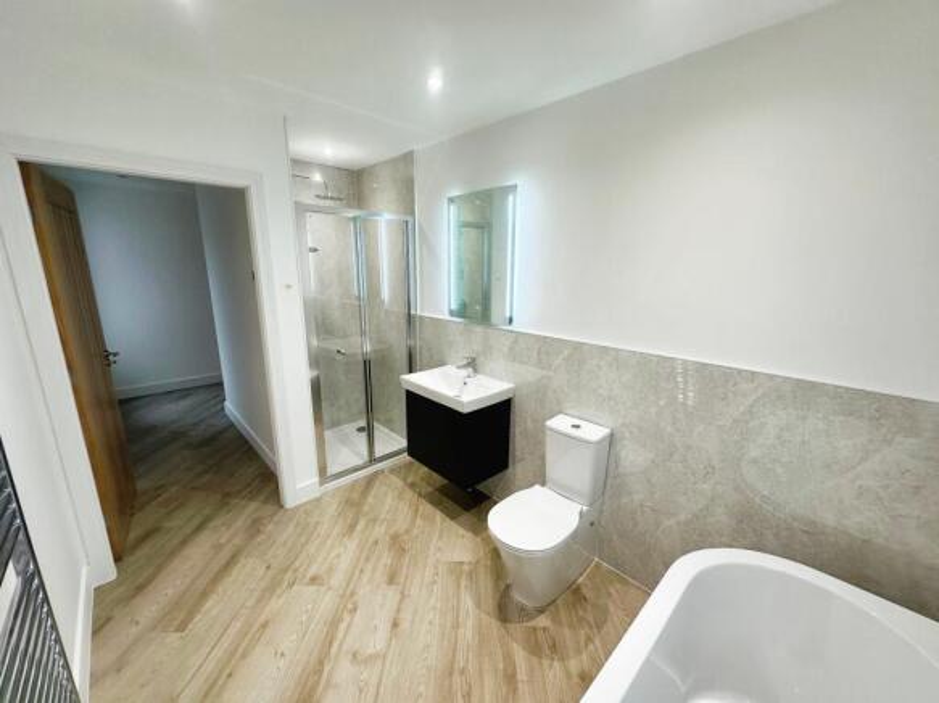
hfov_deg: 102.1
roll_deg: -0.6
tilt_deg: -12.7
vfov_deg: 85.7
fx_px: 380
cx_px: 470
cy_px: 352
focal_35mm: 14
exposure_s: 1/100
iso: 125
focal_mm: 2.22
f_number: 2.2
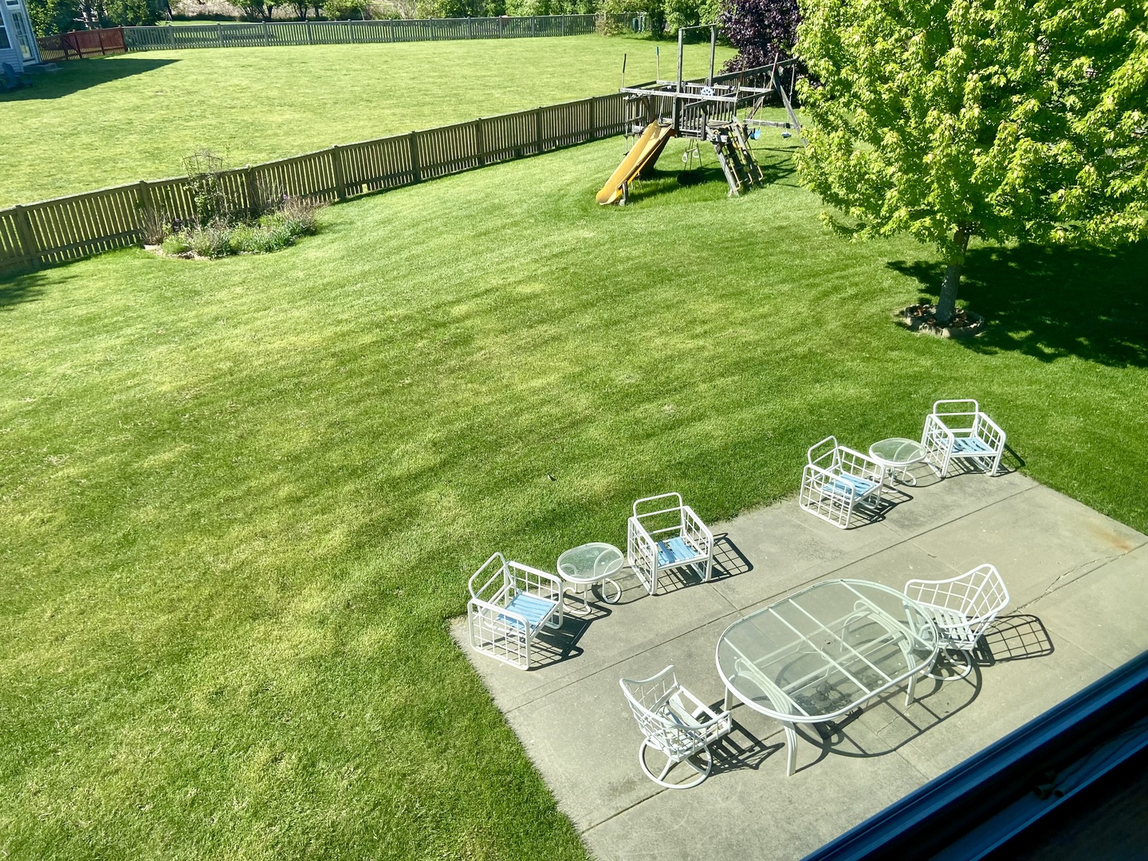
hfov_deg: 67.3
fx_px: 862
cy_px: 430
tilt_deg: -31.3
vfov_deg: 53.1
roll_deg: +1.2
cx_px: 574
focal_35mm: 26
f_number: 1.8
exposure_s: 1/1429
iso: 32
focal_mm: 4.25
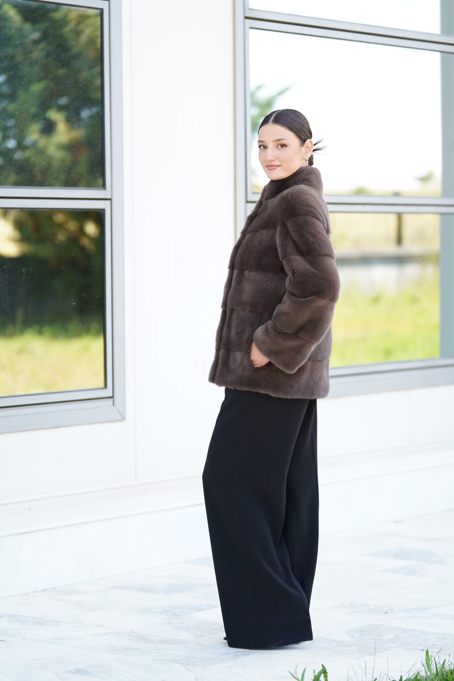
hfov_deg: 12.7
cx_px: 227
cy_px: 340
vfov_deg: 18.9
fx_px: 2043
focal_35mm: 108
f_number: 2.8
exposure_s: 1/250
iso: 200
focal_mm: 108
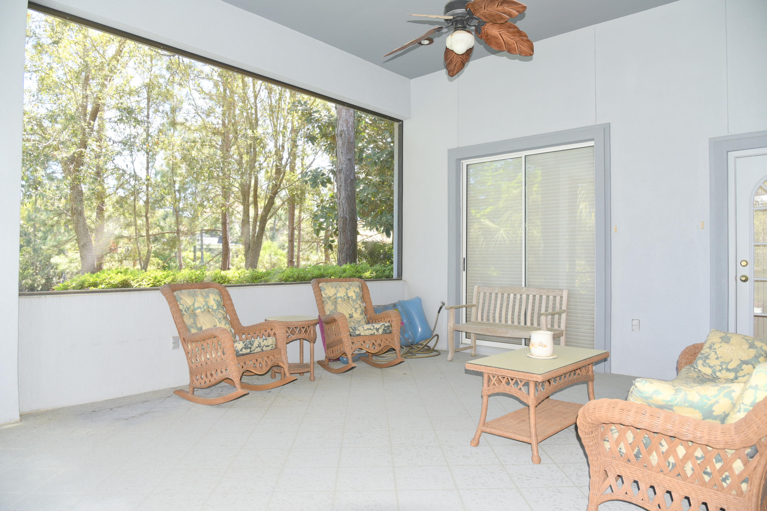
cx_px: 384
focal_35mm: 24
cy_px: 256
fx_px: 511
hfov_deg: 73.7
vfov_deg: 53.1
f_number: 5.6
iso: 640
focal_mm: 24
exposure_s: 1/125
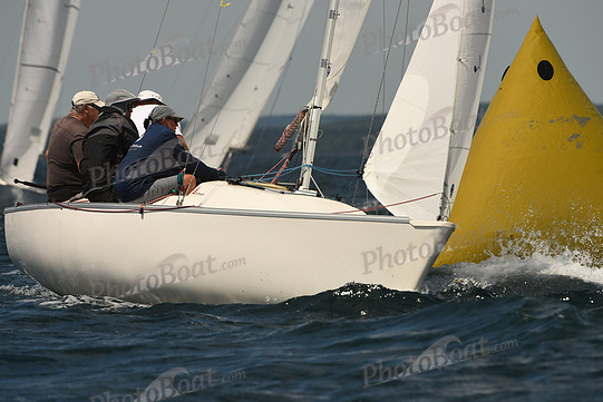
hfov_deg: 4.8
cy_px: 203
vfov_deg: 3.2
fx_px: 7187
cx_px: 304
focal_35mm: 429
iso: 250
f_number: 8
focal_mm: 400
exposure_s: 1/1000
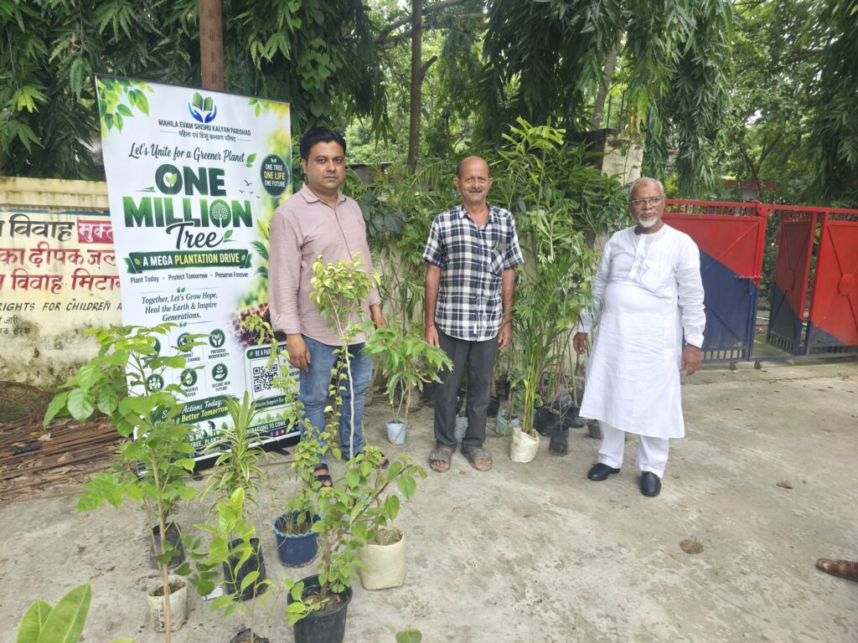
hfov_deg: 73.9
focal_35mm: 23
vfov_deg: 58.9
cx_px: 429
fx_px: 570
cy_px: 322
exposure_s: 1/180
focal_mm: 6.3
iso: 32
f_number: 1.7
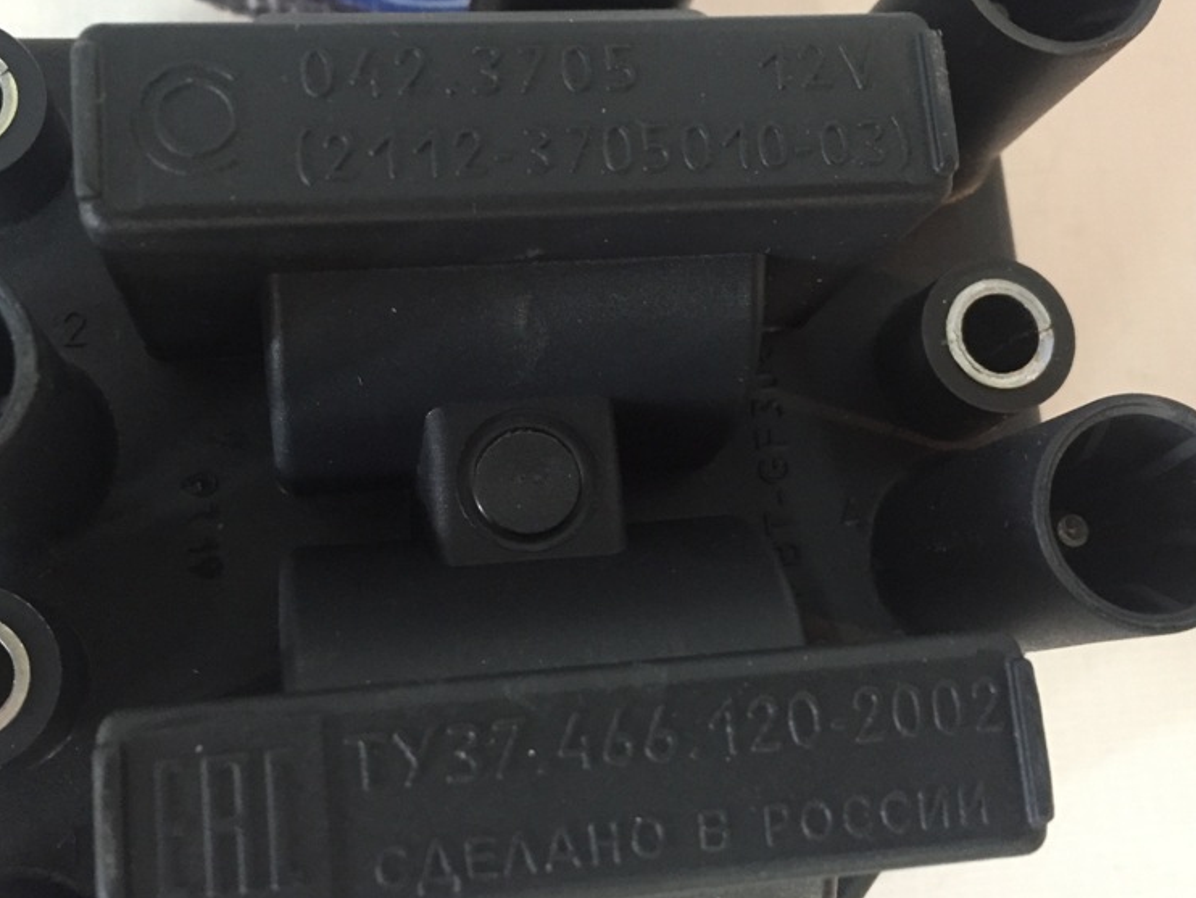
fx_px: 1382
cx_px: 590
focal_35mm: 40
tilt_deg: -77.8
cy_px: 422
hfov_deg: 46.8
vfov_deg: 36.0
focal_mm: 4.15
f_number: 2.2
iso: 250
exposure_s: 1/17
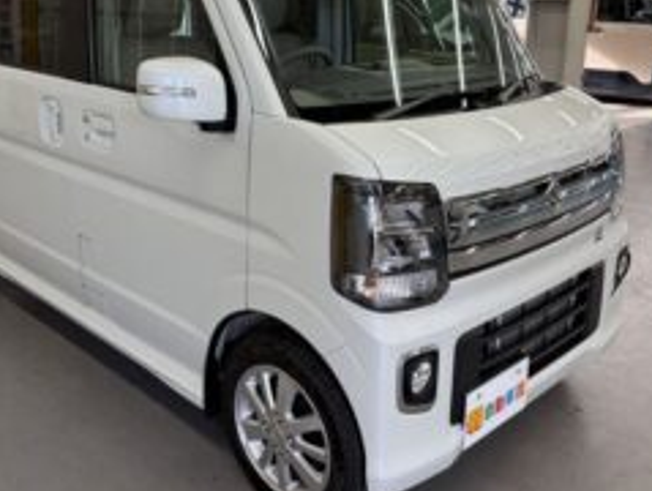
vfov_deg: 37.6
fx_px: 717
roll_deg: +0.3
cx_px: 254
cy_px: 181
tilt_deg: -13.0
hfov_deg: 48.5
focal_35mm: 38
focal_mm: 5.96
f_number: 1.6
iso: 64
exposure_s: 1/100
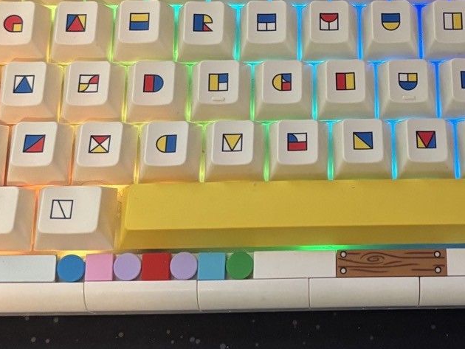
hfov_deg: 28.8
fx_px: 887
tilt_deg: -70.9
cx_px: 361
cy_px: 96
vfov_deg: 22.1
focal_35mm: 66
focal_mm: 5.96
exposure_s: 1/45
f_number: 1.6
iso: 500
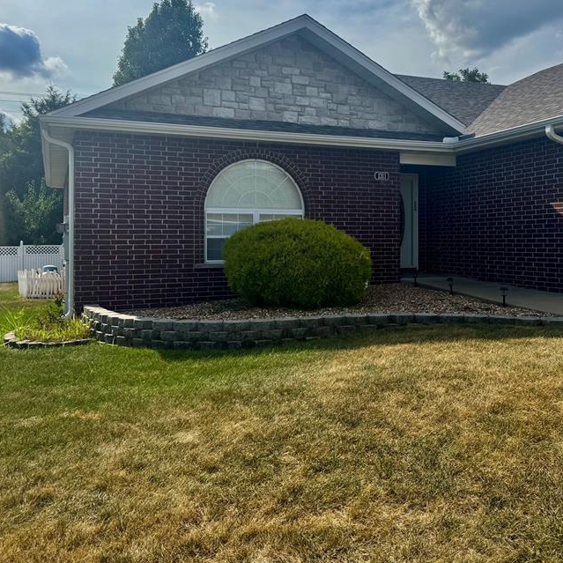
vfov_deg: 48.2
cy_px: 233
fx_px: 626
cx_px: 341
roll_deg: -0.7
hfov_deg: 48.1
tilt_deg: +0.2
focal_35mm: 34
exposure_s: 1/5348
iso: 80
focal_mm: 6.76
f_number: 1.78
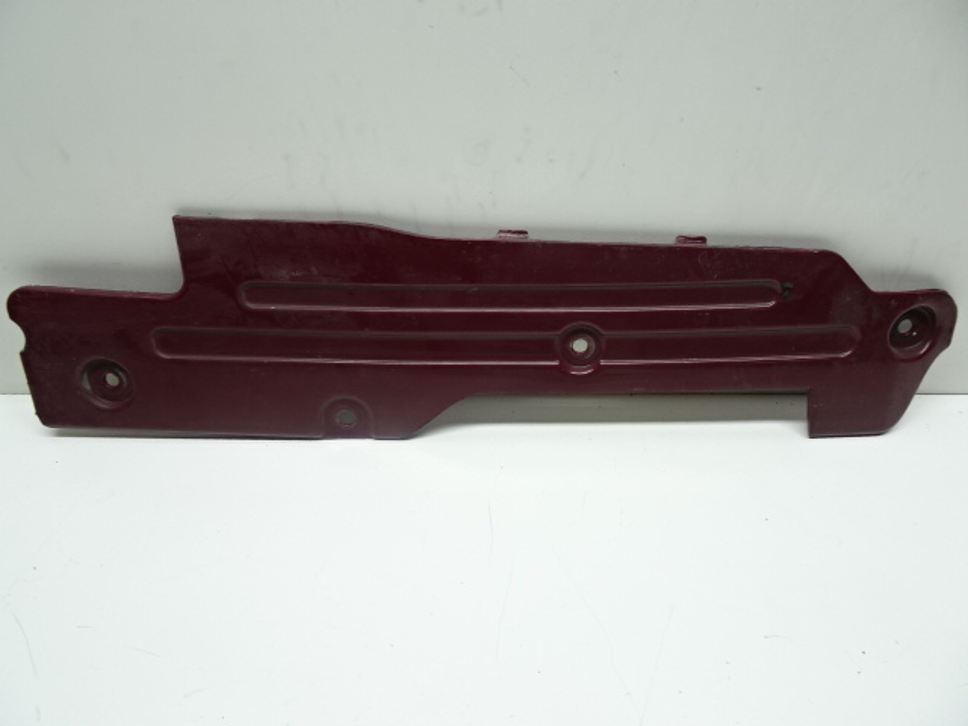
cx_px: 484
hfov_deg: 71.6
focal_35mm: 24
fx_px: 671
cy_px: 363
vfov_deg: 56.8
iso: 80
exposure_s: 1/40
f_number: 3.5
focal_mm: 4.1
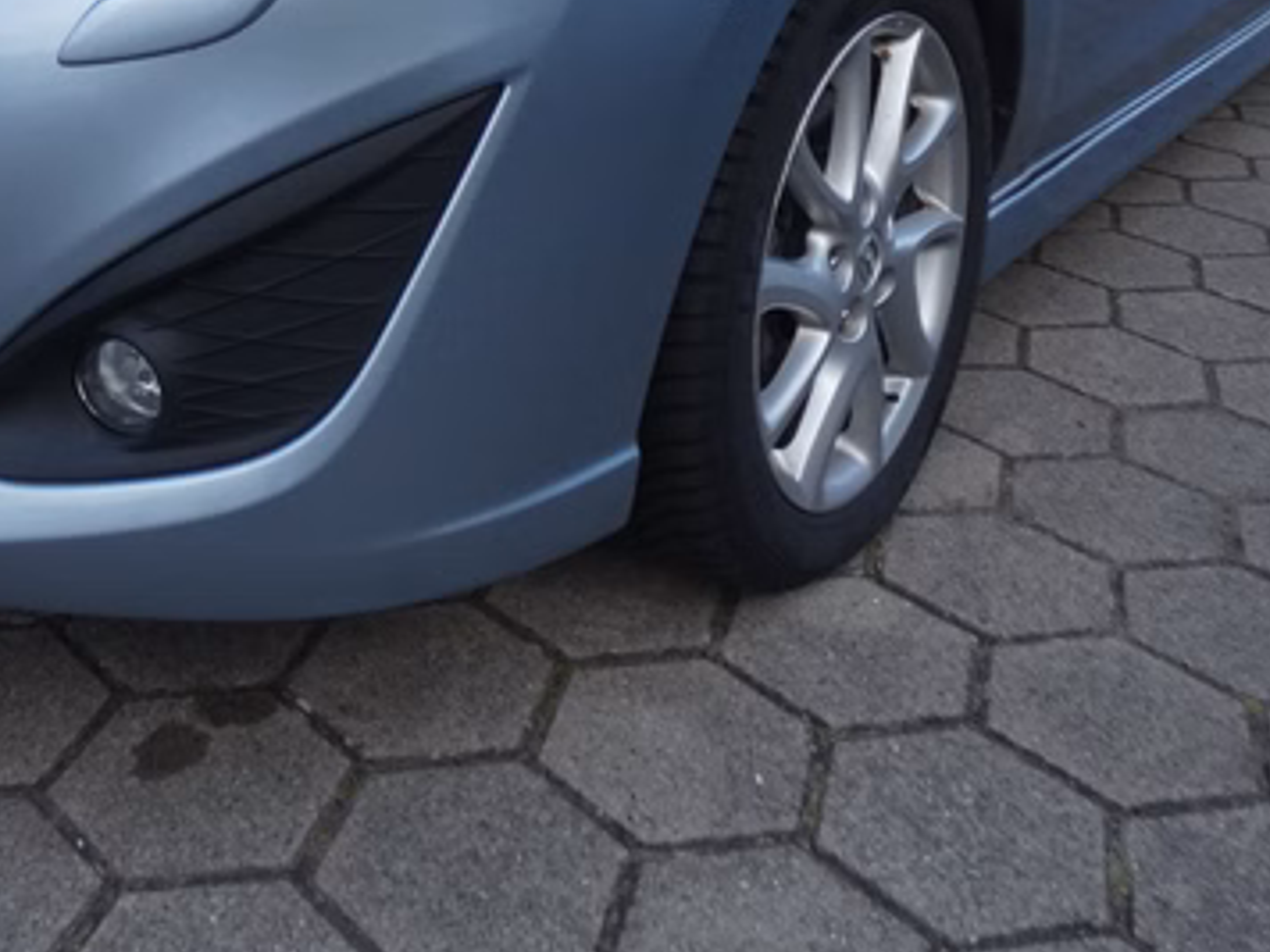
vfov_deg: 29.1
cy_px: -100
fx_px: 1651
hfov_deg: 41.5
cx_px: 414
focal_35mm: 45
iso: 80
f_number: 2.8
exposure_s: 1/400
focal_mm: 3.6
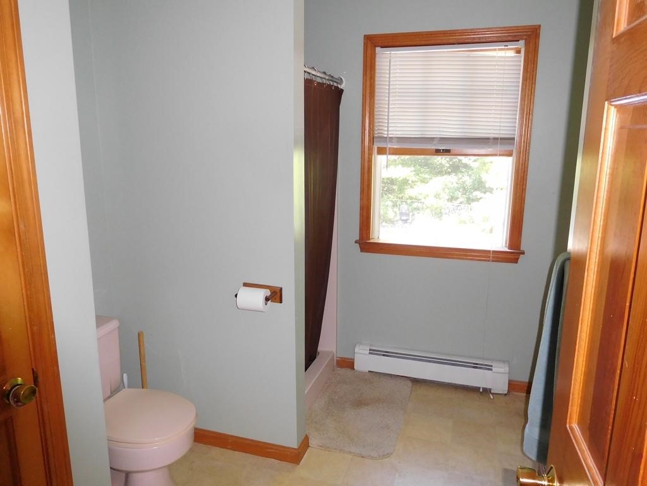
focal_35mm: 25
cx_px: 324
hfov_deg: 69.4
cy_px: 243
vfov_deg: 54.9
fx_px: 467
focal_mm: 4.5
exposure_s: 1/30
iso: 320
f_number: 3.4
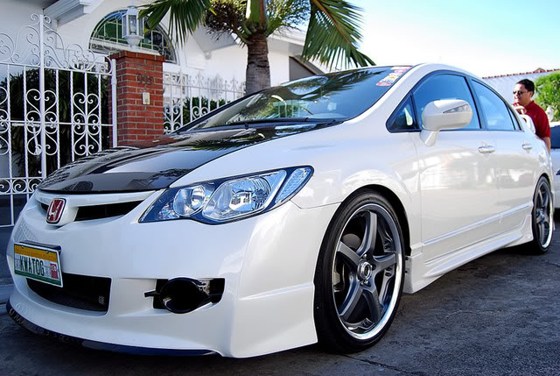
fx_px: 514
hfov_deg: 57.1
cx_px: 280
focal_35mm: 33
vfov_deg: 40.1
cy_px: 188
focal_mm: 22
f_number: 3.8
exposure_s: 1/250
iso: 100
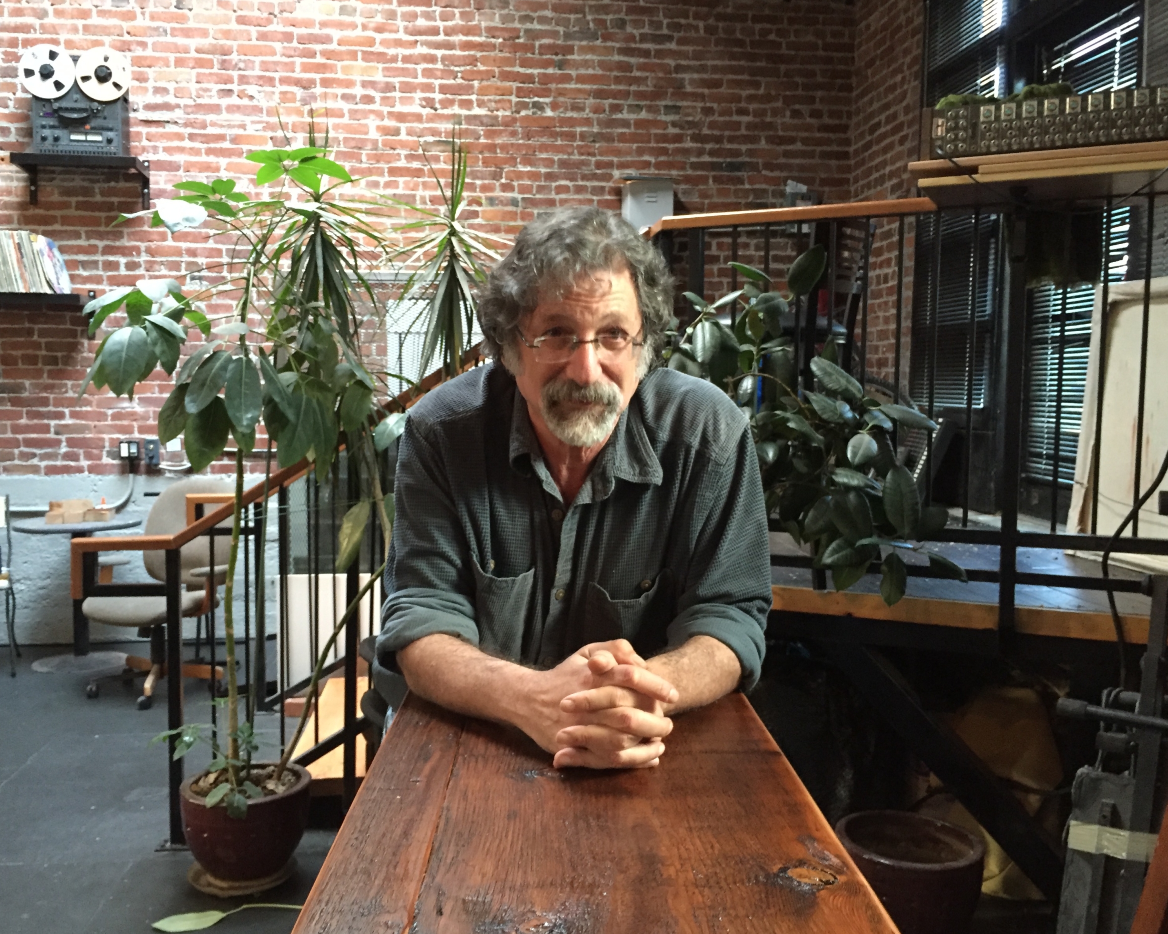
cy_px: 469
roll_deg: +0.0
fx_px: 1072
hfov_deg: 57.1
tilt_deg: -4.4
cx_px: 547
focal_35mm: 31
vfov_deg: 47.1
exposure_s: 1/15
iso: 500
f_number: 2.2
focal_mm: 4.15
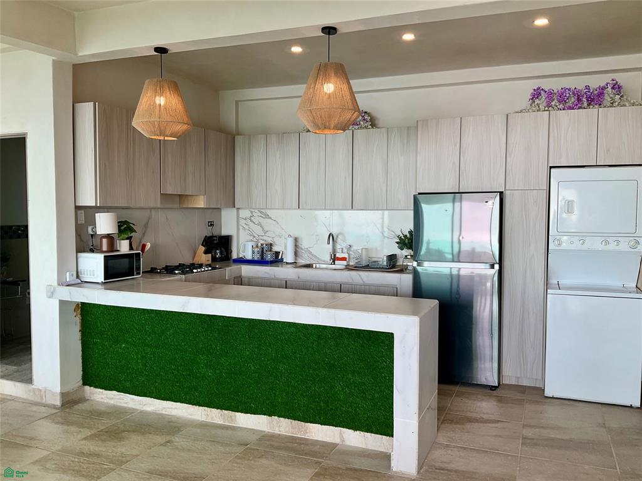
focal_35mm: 29
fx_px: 538
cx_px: 321
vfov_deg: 48.2
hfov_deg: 61.7
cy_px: 240
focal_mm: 3
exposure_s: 1/122
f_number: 1.8
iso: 20
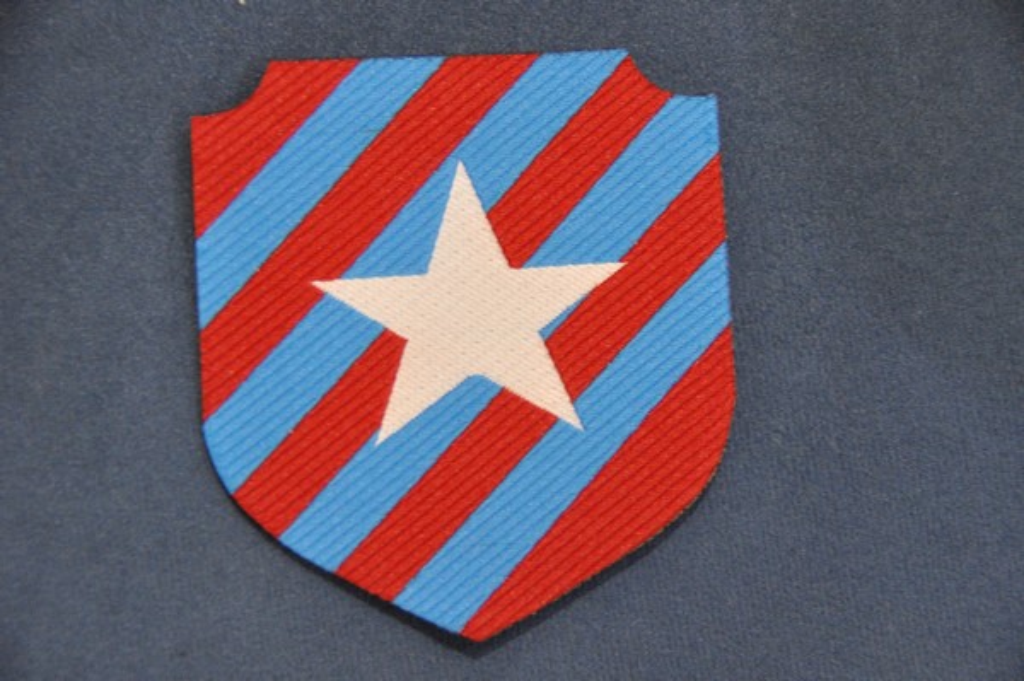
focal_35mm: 120
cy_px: 340
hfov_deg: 17.1
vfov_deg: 11.4
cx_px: 512
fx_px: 3410
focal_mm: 80
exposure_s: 1/40
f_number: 5
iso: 3200
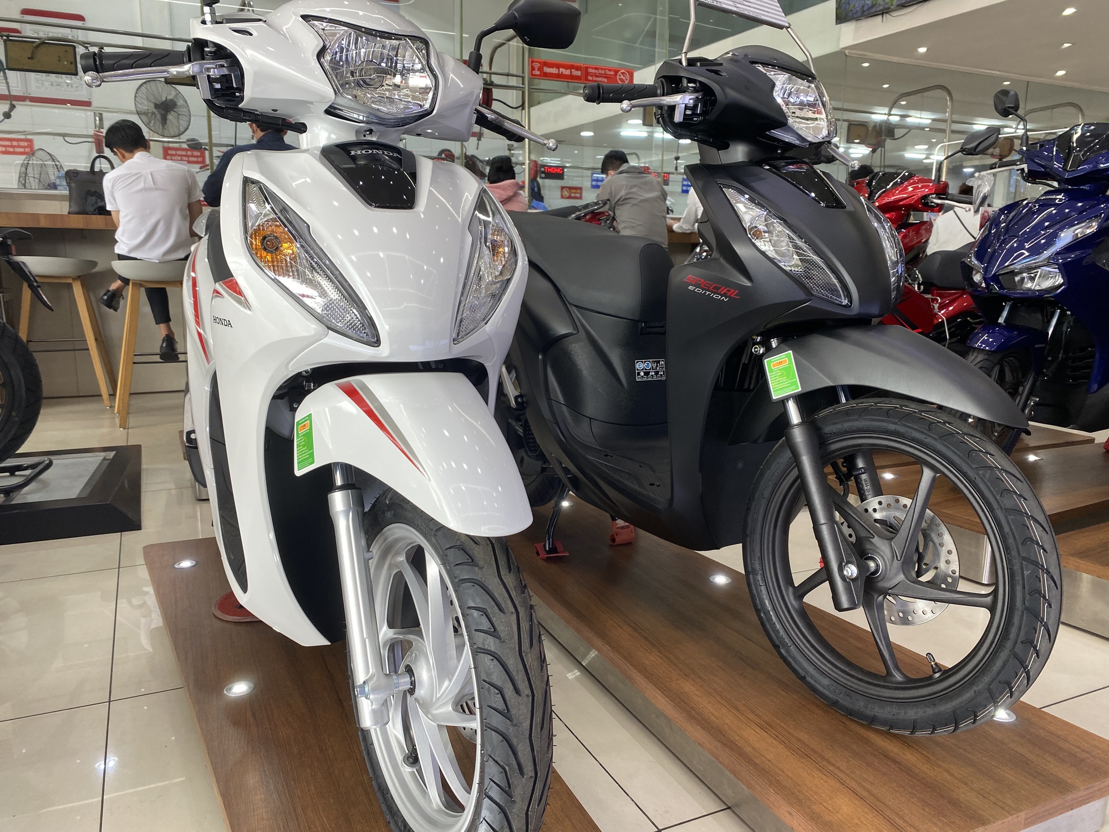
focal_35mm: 26
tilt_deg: -11.7
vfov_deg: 53.1
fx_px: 833
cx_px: 554
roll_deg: -1.5
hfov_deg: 67.3
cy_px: 416
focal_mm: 4.25
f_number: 1.8
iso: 64
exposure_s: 1/100
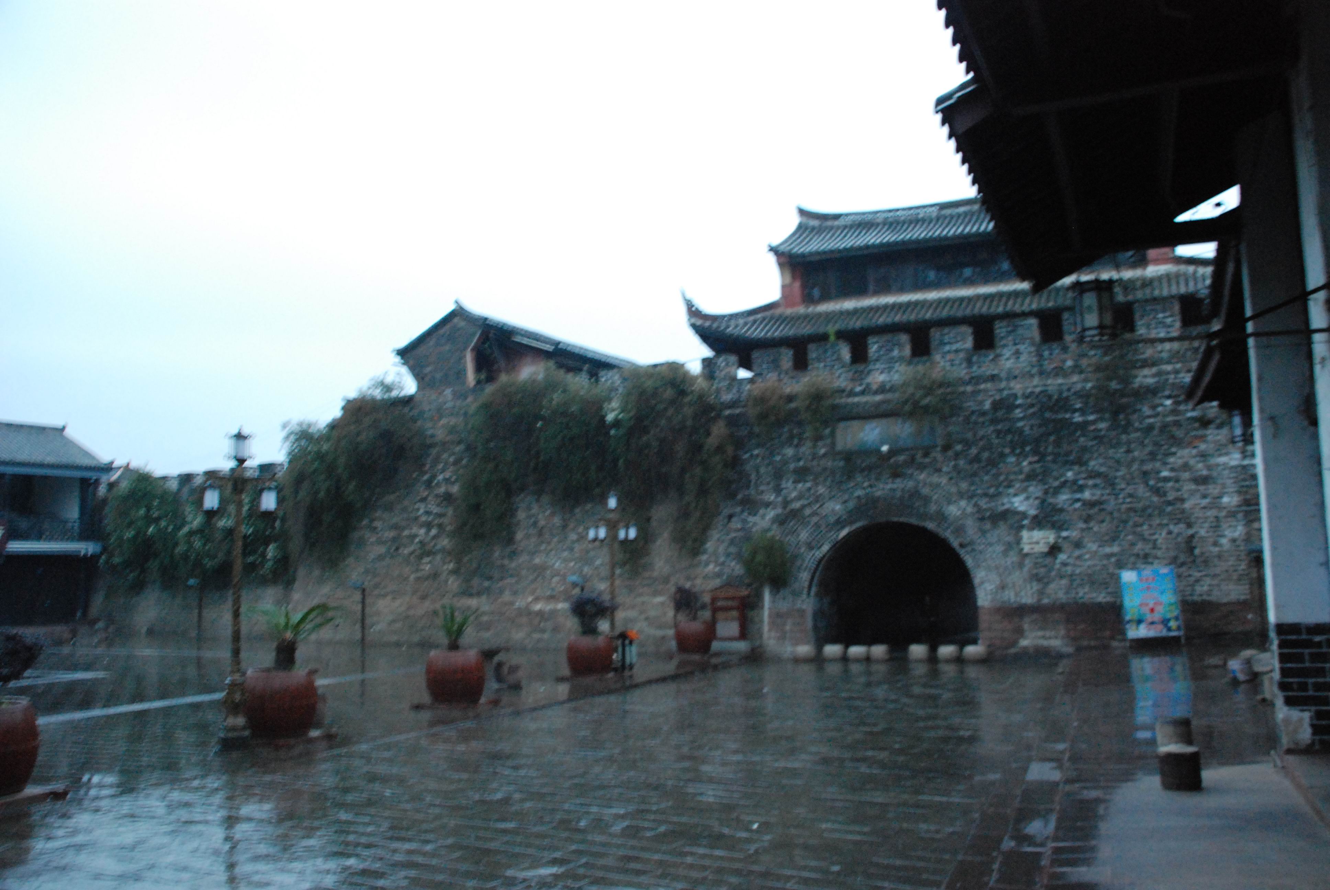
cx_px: 665
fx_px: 1110
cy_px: 445
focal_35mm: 30
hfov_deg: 61.9
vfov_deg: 43.7
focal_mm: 20
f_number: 3.8
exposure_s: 1/10
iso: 1600
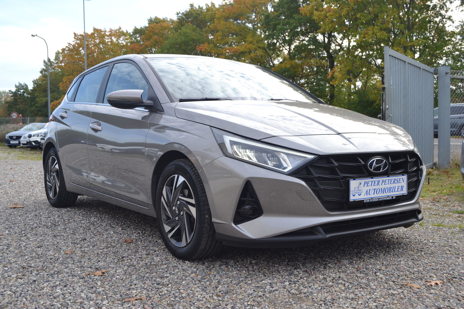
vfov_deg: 34.2
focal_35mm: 39
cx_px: 232
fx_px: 503
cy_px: 154
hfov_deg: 49.6
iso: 100
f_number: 6.3
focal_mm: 26
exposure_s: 1/160
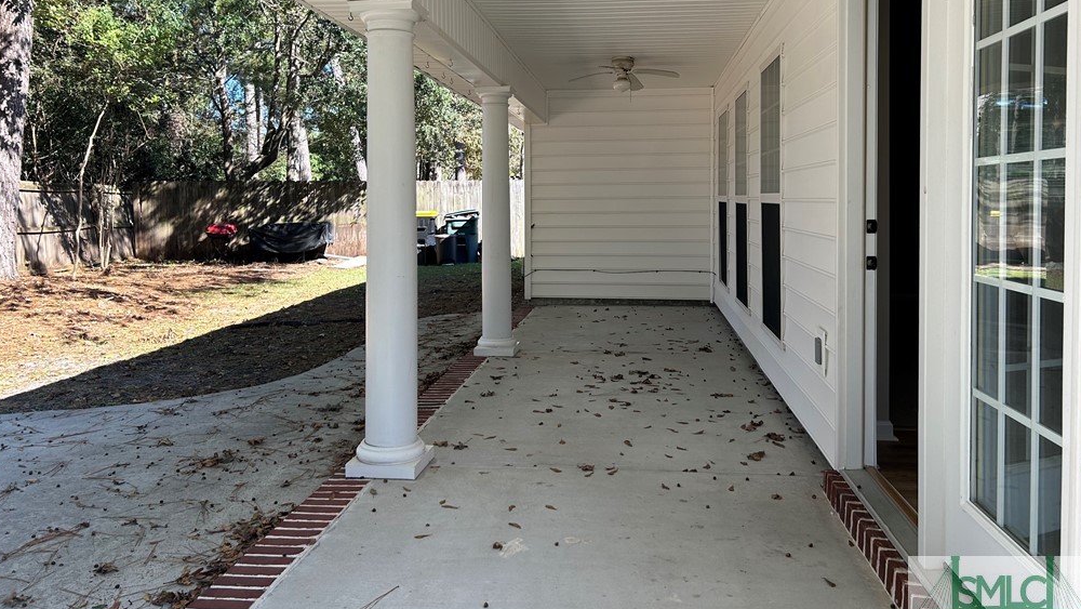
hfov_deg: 66.1
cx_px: 543
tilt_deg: -2.4
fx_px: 831
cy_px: 220
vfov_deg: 39.9
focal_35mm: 29
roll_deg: -0.2
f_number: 1.5
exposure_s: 1/572
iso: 50
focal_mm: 5.7
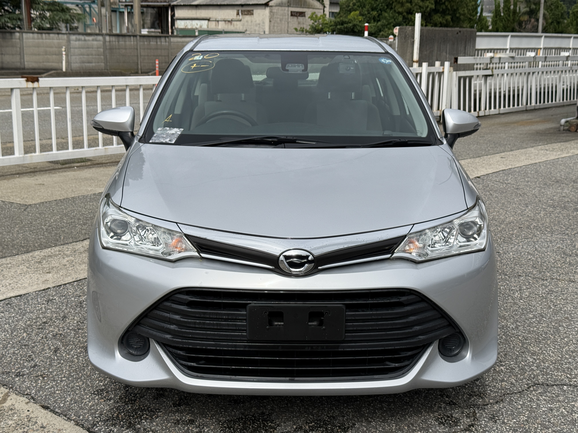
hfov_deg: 39.7
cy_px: 216
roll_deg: -1.1
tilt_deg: -12.5
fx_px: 801
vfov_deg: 30.3
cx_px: 289
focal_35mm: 48
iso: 64
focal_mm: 6.76
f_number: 1.78
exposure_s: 1/7143
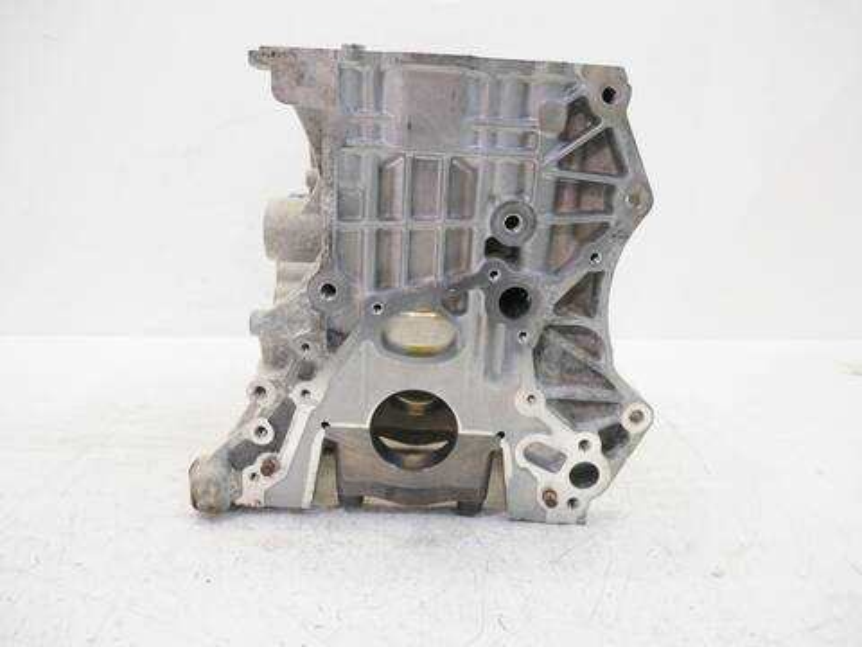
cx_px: 431
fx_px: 598
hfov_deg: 71.6
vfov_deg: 56.8
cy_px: 324
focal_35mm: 24
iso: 250
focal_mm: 12
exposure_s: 1/60
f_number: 3.5
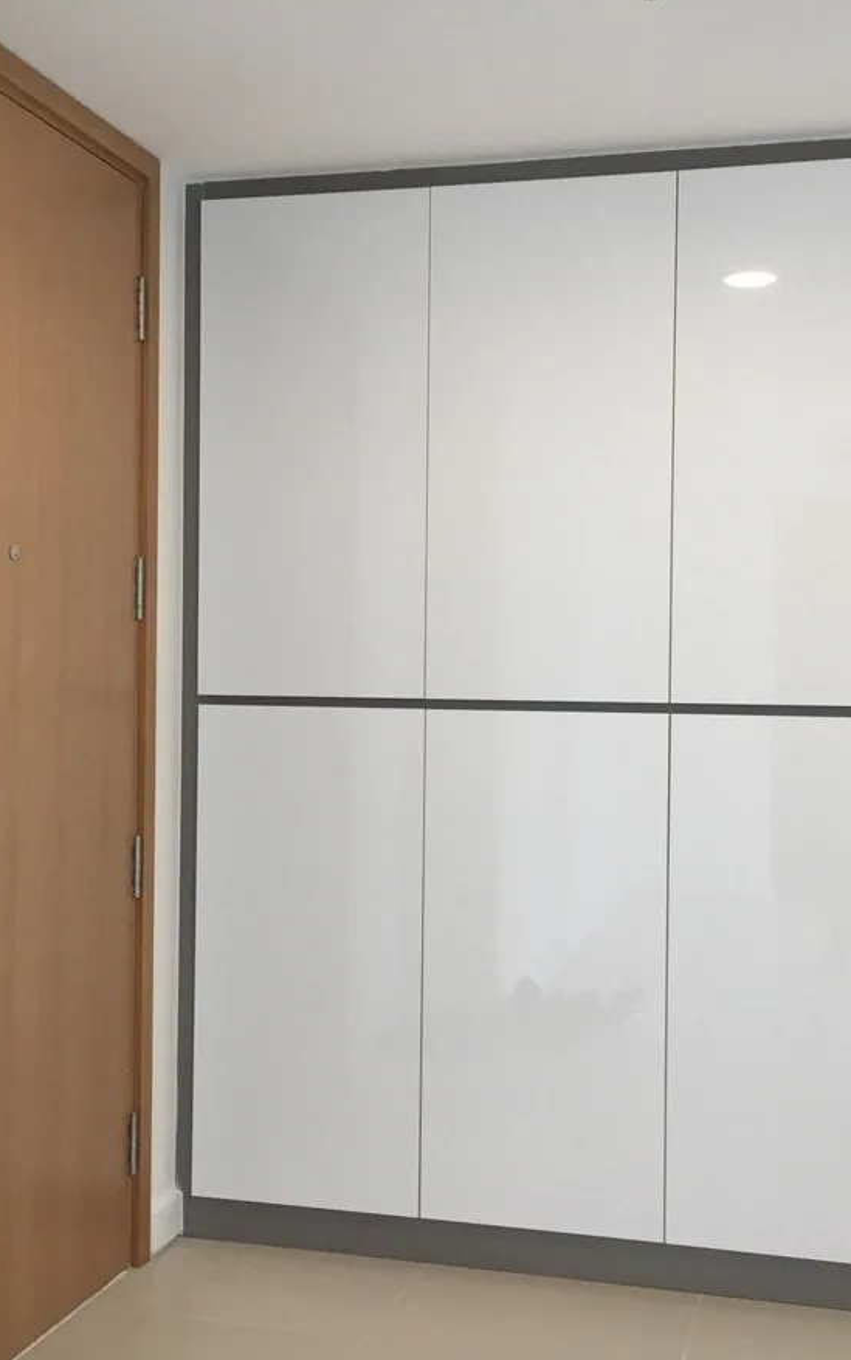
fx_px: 1558
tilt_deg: +2.1
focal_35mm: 42
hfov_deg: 30.5
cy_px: 693
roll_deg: -0.9
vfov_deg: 47.2
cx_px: 468
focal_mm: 4.15
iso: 32
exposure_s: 1/33
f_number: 2.2
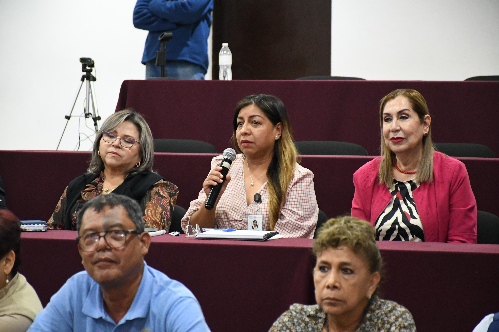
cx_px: 250
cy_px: 166
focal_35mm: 168
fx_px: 2328
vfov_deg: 8.2
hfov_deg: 12.2
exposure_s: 1/100
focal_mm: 112
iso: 8000
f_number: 5.6
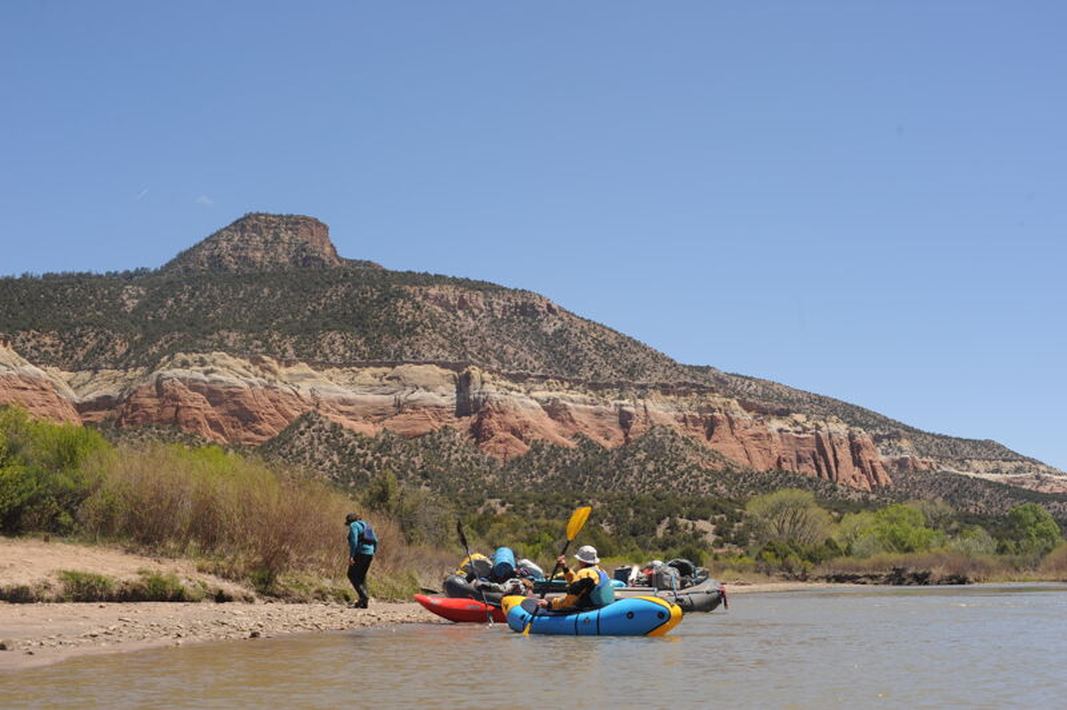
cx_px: 534
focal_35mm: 50
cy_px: 355
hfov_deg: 39.6
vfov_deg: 26.9
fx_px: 1481
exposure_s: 1/320
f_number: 10
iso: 200
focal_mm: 50
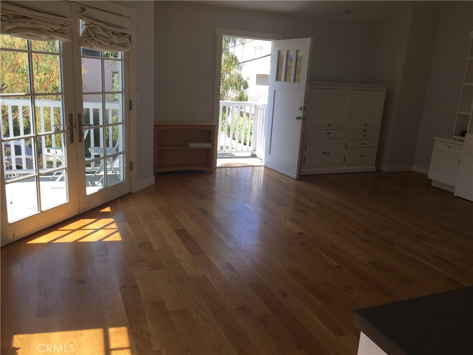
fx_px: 396
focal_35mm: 29
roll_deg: -3.8
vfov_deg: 48.2
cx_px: 236
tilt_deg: -15.6
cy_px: 178
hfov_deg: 61.7
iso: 32
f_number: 2.2
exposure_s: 1/332
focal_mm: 4.15
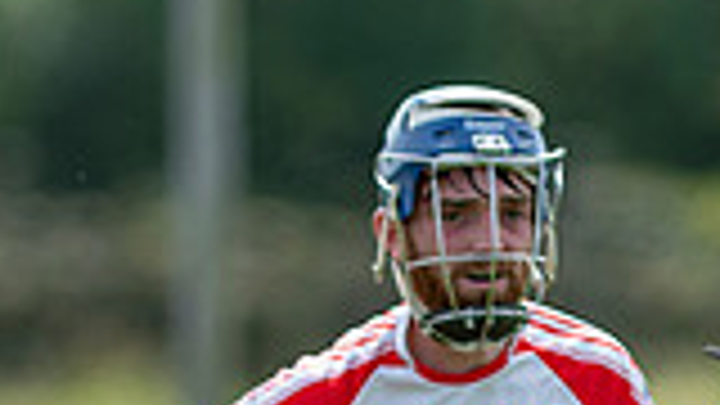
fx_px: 41696
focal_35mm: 2184
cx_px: 801
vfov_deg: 0.6
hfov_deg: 1.0
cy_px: 864
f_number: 2.8
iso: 110
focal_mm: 300
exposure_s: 1/1600
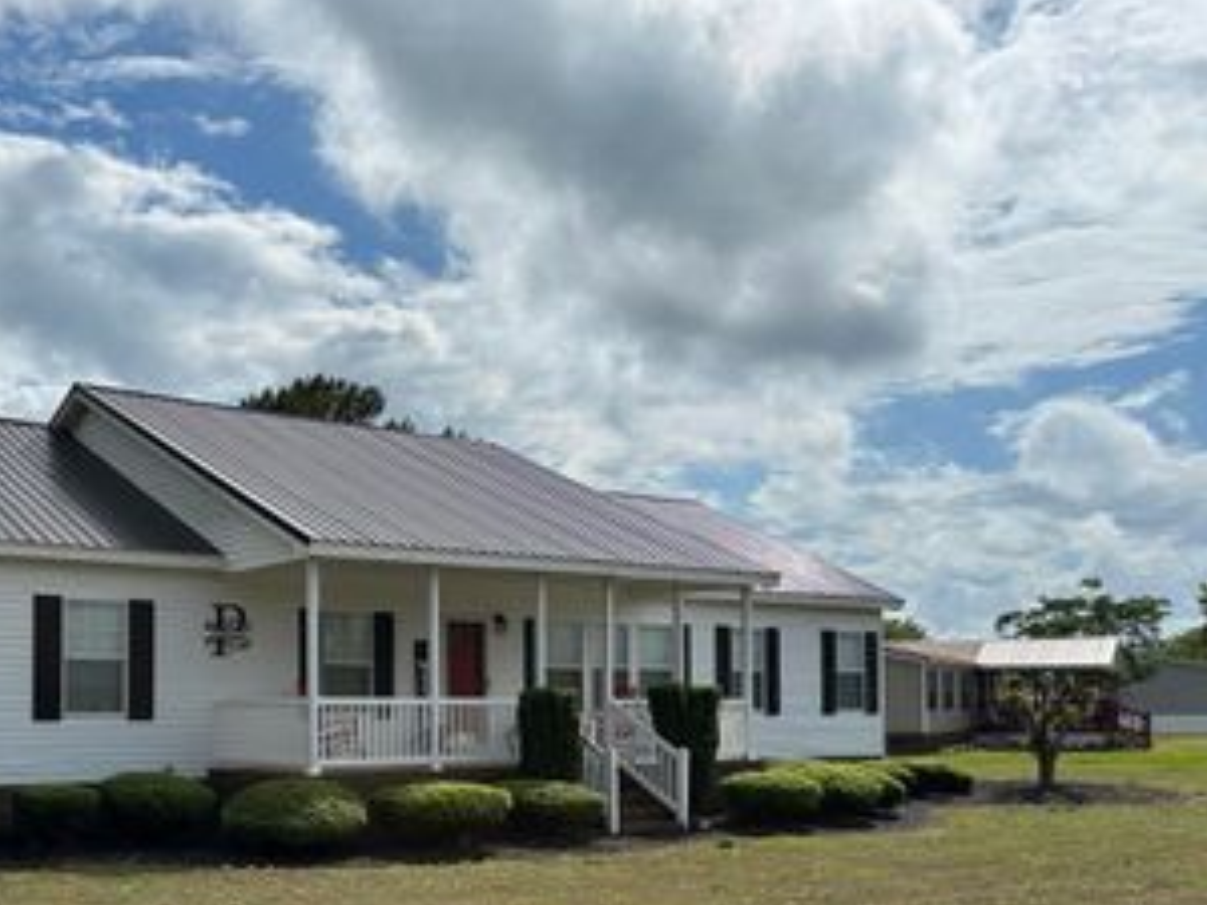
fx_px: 1395
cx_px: 286
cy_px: 678
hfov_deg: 45.0
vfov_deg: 35.2
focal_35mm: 40
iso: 100
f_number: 1.78
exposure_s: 1/18519
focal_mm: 6.86
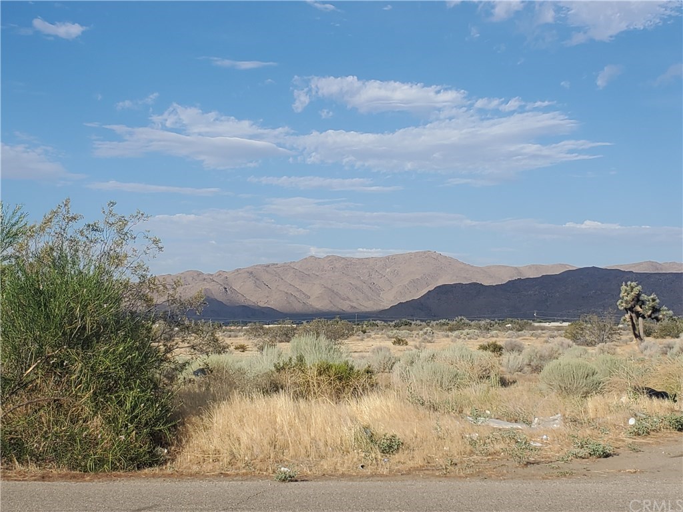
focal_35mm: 26
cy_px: 256
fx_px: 513
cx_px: 342
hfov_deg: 67.3
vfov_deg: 53.1
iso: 50
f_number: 2.4
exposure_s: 1/1915
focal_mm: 4.3
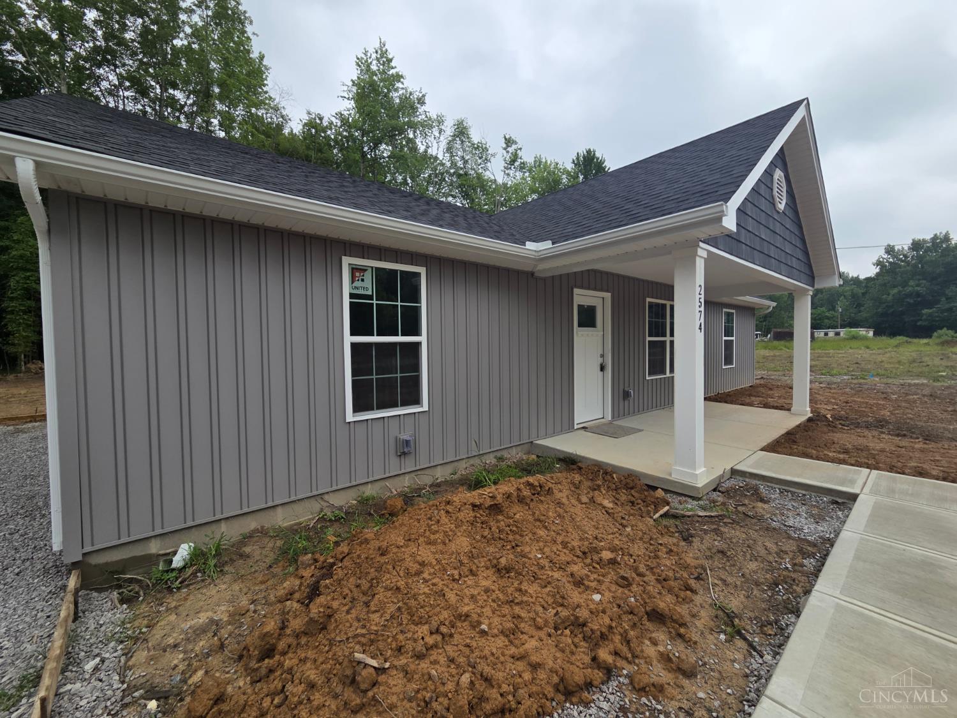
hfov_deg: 106.2
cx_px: 478
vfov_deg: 89.9
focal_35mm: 13
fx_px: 359
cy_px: 359
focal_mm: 2.2
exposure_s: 1/1167
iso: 50
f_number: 2.2
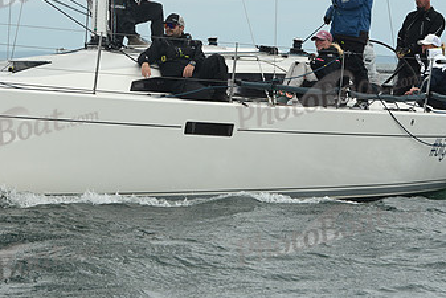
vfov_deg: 6.1
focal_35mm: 224
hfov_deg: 9.2
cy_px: 47
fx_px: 2776
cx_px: 168
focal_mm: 130
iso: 400
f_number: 9
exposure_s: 1/800
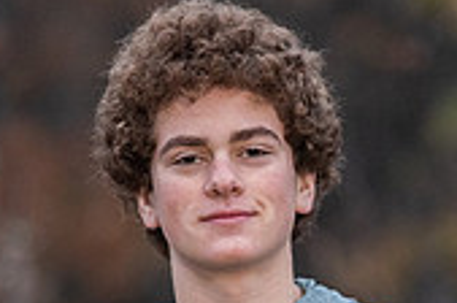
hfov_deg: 3.0
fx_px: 8717
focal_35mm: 688
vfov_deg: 2.0
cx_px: 376
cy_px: 340
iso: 1600
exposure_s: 1/200
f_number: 5
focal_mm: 200
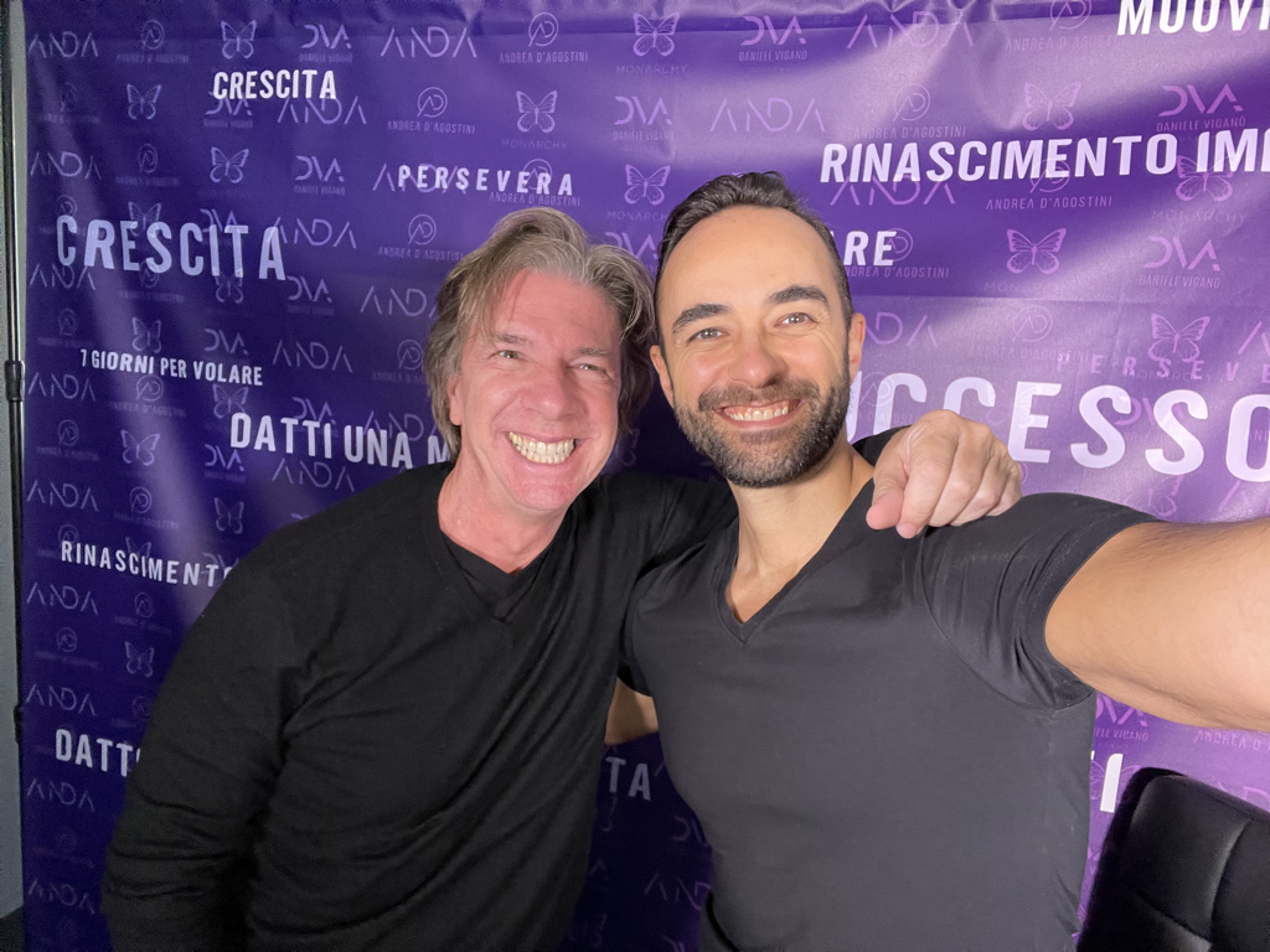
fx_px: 844
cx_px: 635
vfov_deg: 58.9
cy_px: 476
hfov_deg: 73.9
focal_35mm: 23
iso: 160
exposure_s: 1/60
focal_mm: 2.71
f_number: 2.2
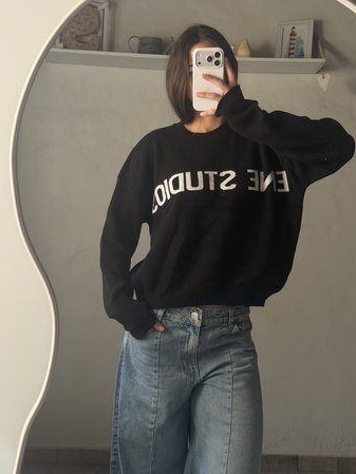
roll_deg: -2.7
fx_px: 781
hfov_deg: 25.7
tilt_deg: -22.2
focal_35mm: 57
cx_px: 184
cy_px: 205
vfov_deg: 33.7
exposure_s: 1/60
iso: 160
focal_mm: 6.76
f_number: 1.78
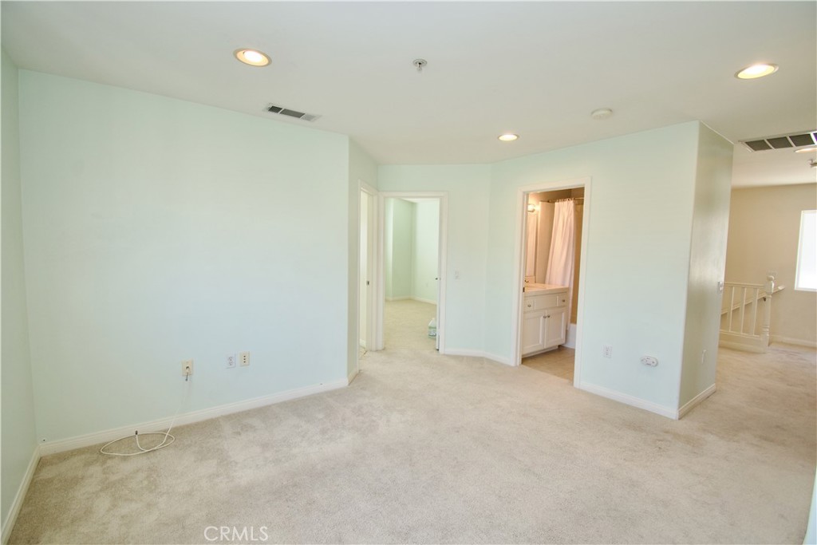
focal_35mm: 15
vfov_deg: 77.3
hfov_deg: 100.4
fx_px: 340
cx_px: 408
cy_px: 272
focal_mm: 10
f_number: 5
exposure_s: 1/60
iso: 320
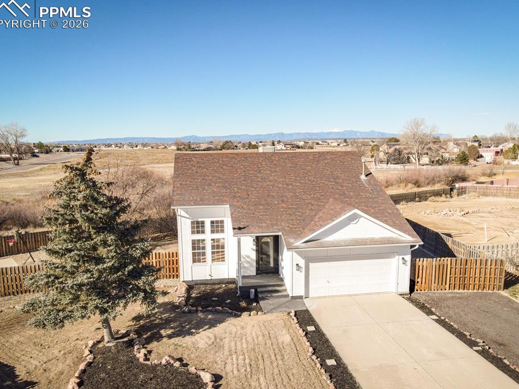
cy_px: 215
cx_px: 269
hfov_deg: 65.3
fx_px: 405
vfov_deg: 51.2
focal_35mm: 27
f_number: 2.8
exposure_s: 1/800
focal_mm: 4.5
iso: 110
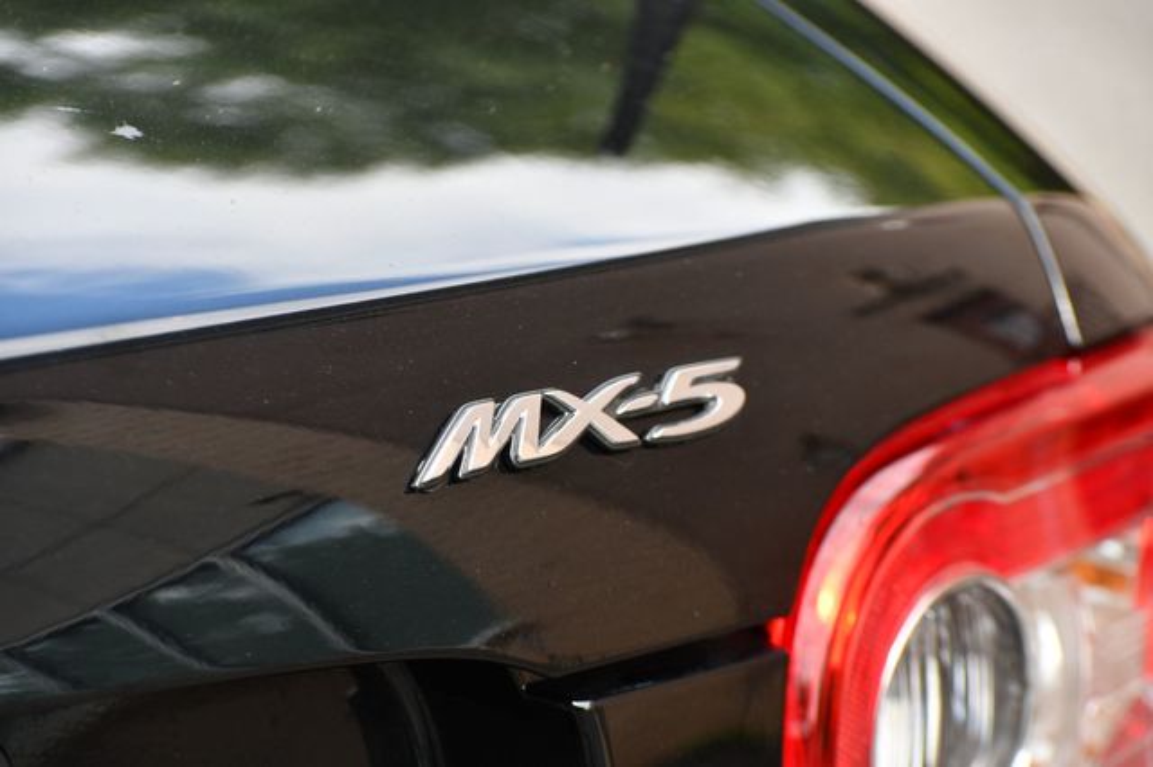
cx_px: 576
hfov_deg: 11.4
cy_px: 384
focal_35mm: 180
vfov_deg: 7.6
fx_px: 5762
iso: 200
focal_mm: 120
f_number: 5.6
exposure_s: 1/250
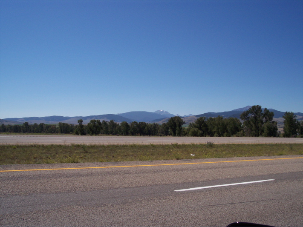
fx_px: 333
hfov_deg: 49.0
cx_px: 152
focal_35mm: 38
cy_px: 114
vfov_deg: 37.7
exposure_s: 1/1000
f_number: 4.8
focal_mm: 8
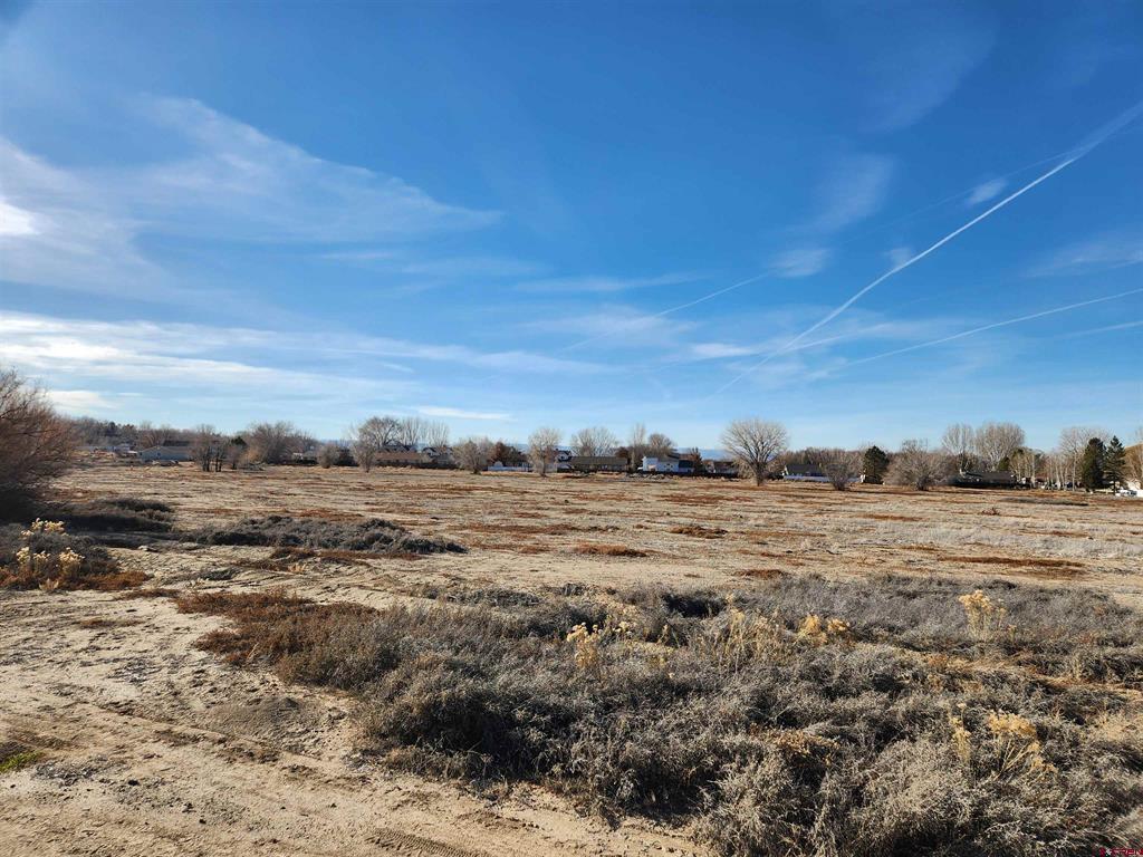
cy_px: 428
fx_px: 759
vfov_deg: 58.9
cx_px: 572
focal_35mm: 23
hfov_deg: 73.9
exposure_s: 1/1941
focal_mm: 5.4
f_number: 1.8
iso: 20
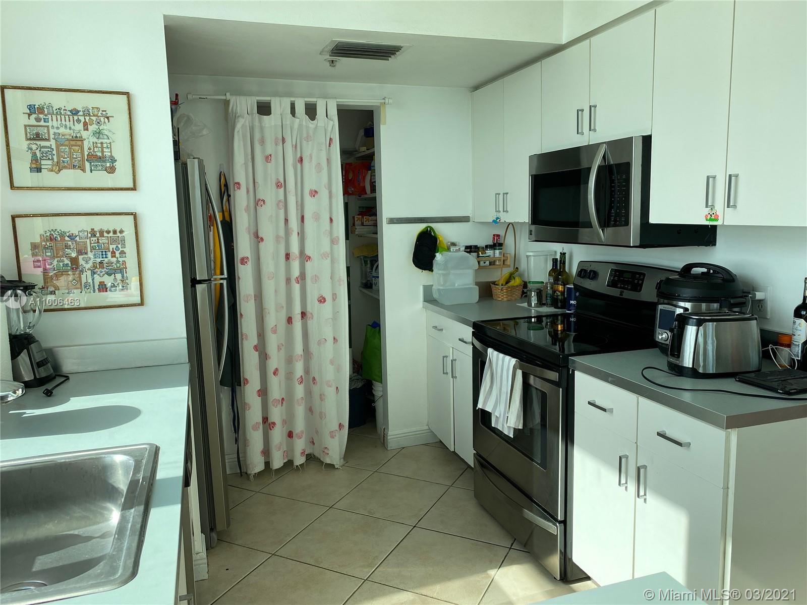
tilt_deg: -7.1
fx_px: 606
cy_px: 302
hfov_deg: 67.3
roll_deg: +0.9
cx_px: 404
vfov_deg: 53.1
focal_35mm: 26
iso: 32
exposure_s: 1/568
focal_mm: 4.25
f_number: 1.8
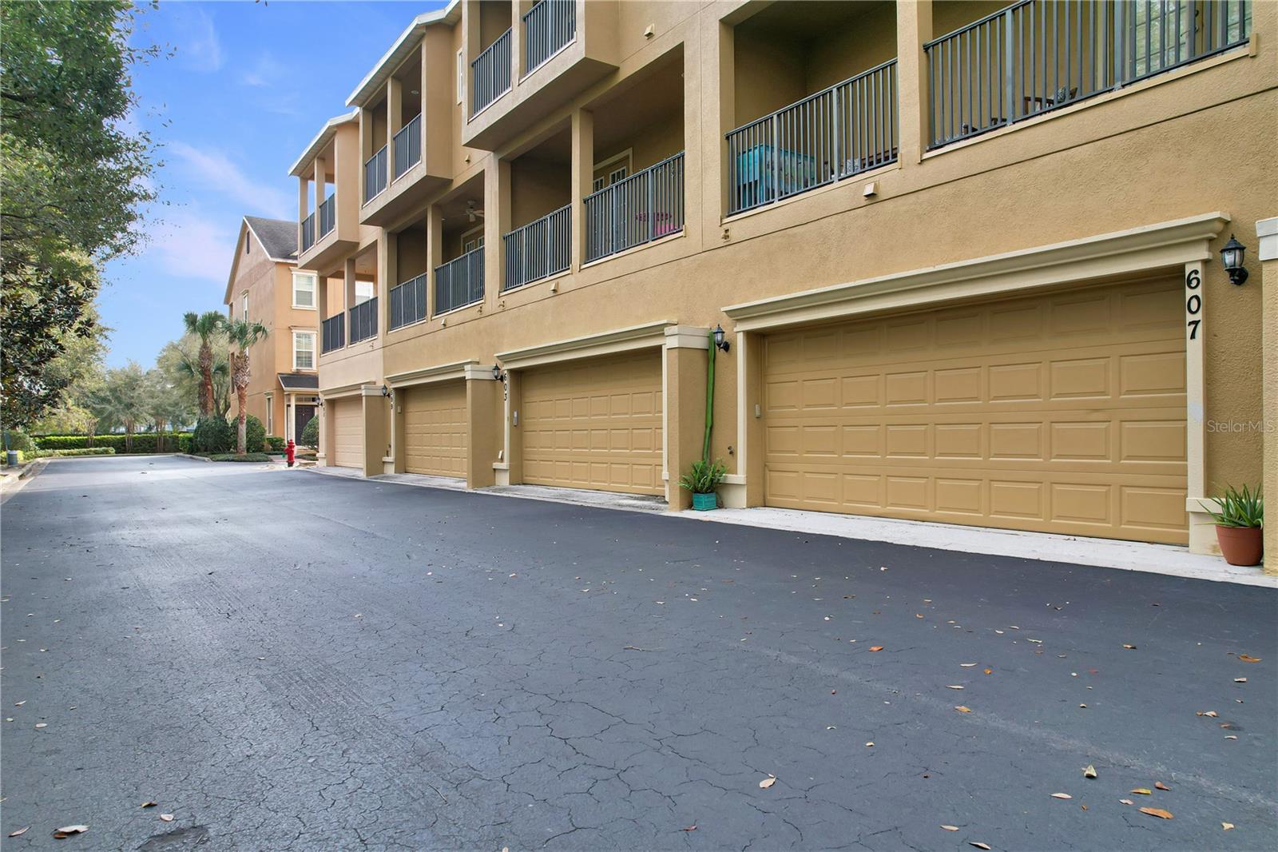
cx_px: 639
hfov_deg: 78.6
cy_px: 426
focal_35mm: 22
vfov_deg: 57.2
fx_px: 781
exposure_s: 1/320
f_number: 2.8
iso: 200
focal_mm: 8.38
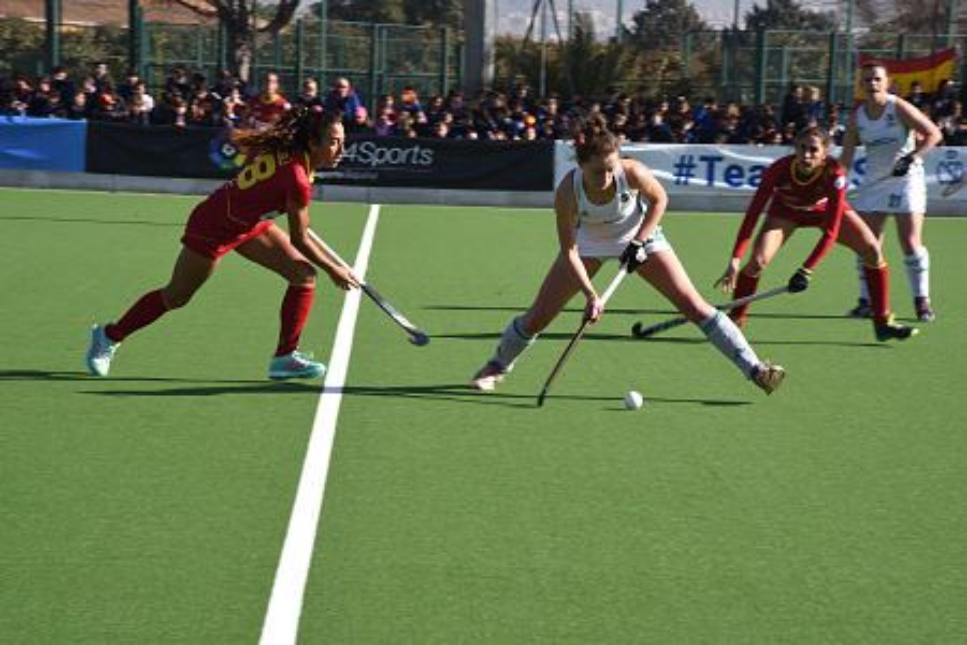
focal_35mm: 150
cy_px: 322
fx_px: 4029
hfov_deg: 13.7
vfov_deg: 9.1
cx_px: 484
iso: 250
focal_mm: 150
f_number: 22
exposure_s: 1/125
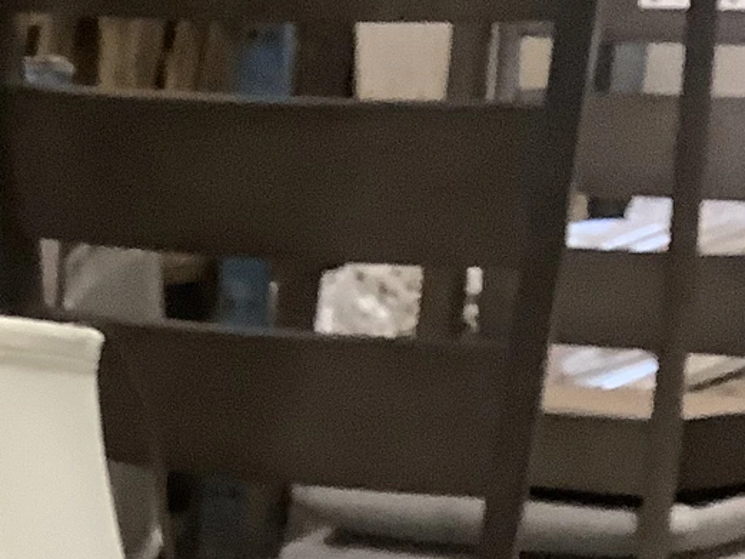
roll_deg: -1.7
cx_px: -129
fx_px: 2562
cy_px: 1029
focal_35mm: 119
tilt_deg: -18.8
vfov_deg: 11.5
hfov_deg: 16.0
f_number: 2.4
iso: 250
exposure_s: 1/40
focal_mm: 3.3
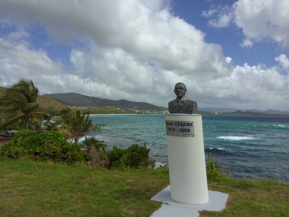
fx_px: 250
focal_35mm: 30
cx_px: 144
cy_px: 108
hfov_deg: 60.0
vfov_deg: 46.8
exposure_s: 1/3425
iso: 40
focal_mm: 4.12
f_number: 2.2
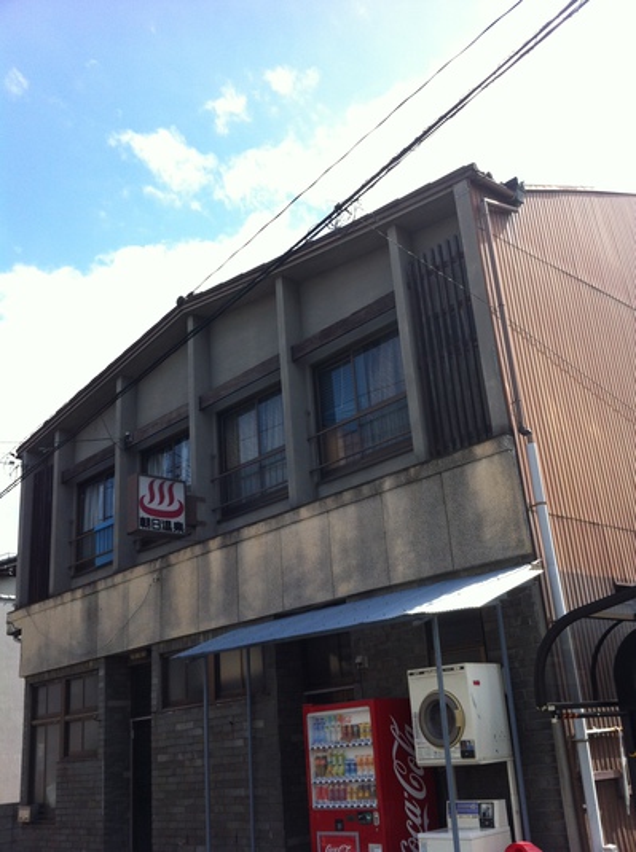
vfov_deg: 52.7
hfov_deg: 40.6
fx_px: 861
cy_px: 426
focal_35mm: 35
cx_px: 318
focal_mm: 3.85
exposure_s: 1/943
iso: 80
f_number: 2.8
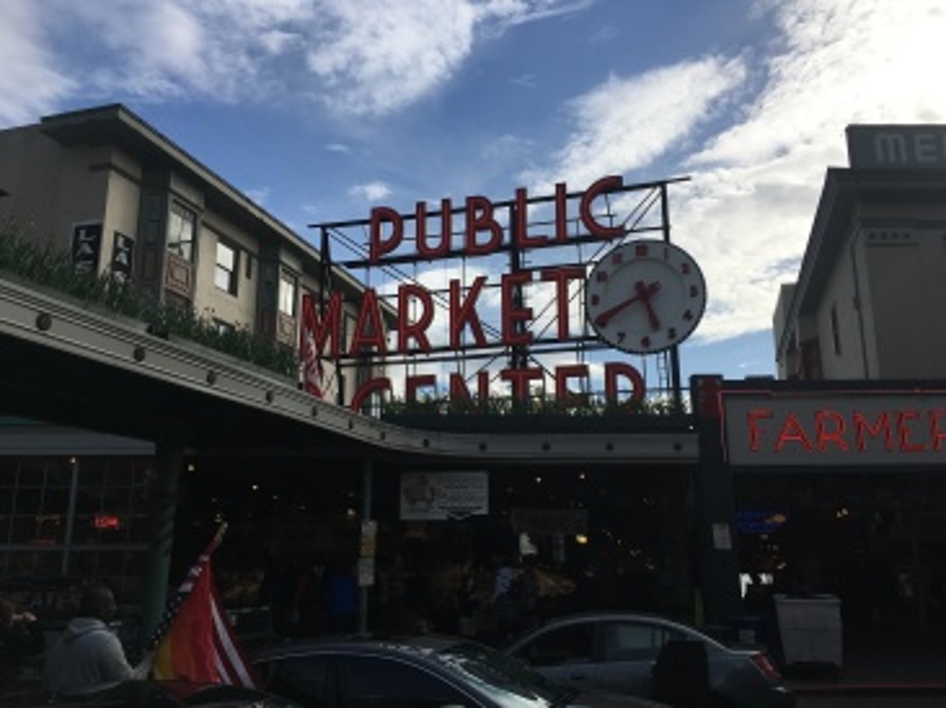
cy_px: 354
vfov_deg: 48.2
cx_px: 473
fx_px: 792
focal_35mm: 29
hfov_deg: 61.7
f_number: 2.2
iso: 25
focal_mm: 4.15
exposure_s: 1/2959
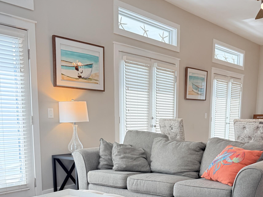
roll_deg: -0.3
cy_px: 166
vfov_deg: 33.1
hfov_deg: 44.4
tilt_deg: -9.7
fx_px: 319
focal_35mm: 42
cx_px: 164
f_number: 1.78
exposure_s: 1/293
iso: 100
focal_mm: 6.76
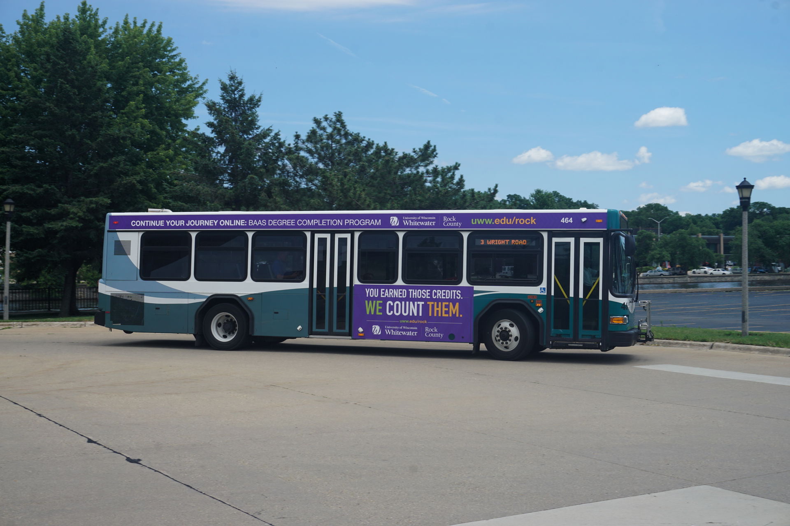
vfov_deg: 29.9
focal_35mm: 45
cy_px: 263
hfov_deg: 43.6
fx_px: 987
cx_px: 395
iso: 100
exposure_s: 1/160
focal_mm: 30
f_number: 11
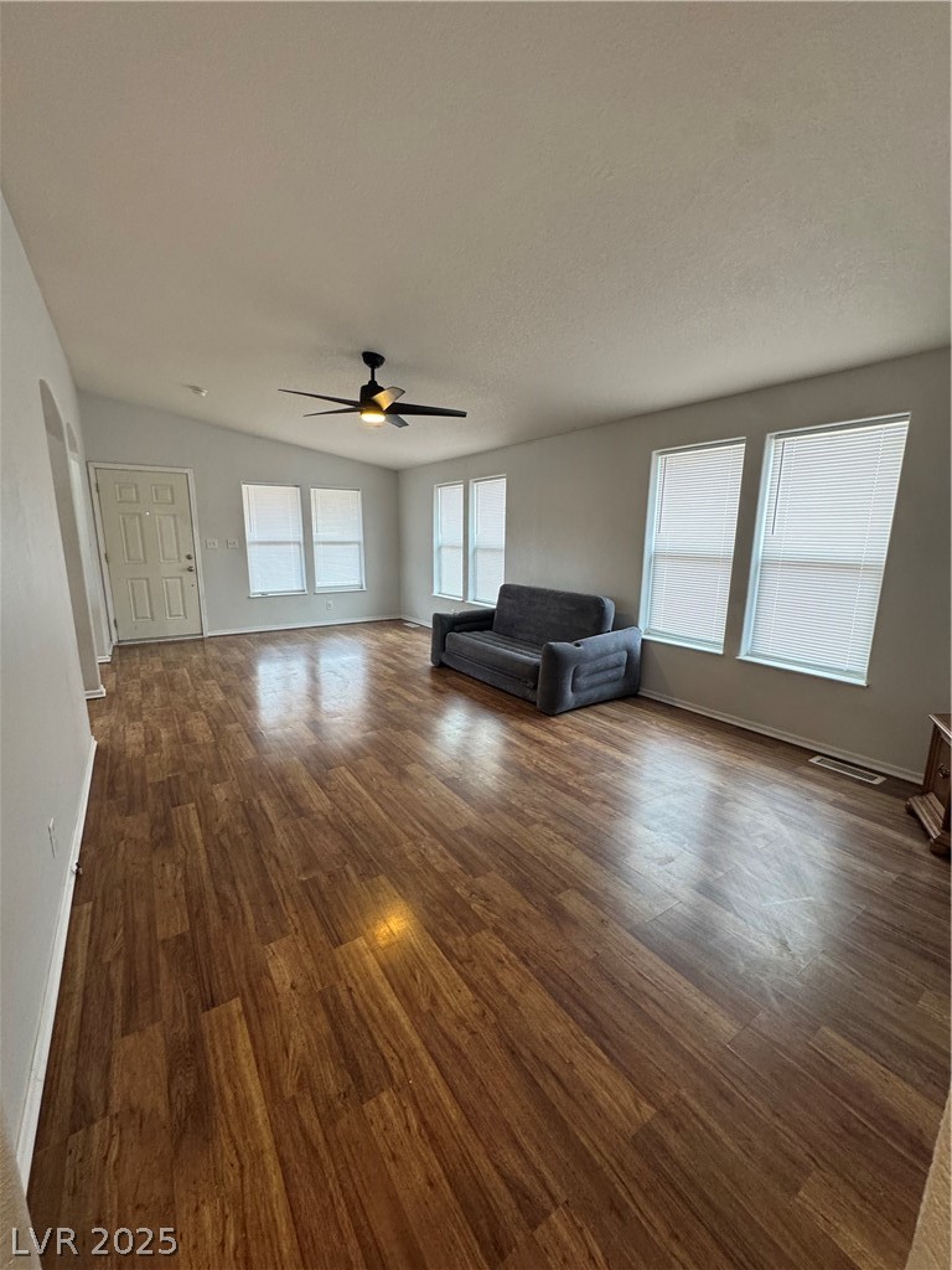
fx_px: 513
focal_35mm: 14
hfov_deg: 85.7
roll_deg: -0.2
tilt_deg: -10.9
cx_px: 476
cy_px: 635
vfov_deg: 102.1
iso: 250
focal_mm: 2.22
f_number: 2.2
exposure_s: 1/120
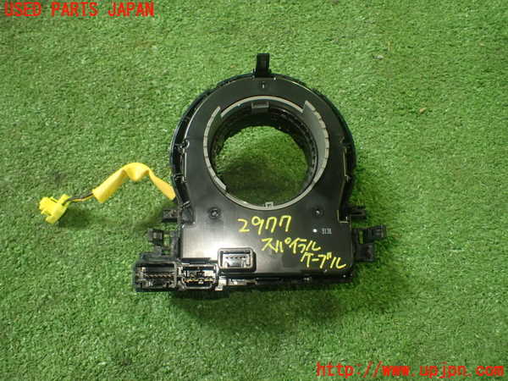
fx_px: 440
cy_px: 190
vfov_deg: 46.8
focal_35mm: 30
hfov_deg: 60.0
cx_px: 254
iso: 800
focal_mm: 5.4
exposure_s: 1/125
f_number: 2.3
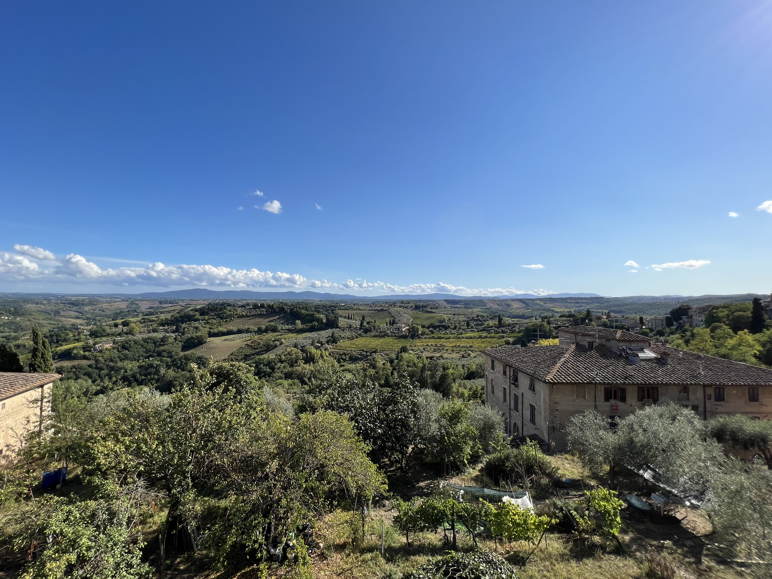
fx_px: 312
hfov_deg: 102.0
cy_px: 287
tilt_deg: +1.6
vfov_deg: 85.7
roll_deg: -0.8
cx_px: 366
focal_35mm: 14
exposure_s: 1/2370
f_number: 1.8
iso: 32
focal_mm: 1.57
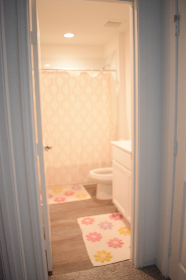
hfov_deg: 47.9
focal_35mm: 27
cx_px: 93
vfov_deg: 67.4
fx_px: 209
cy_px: 140
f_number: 3.5
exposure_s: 1/60
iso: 900
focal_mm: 18
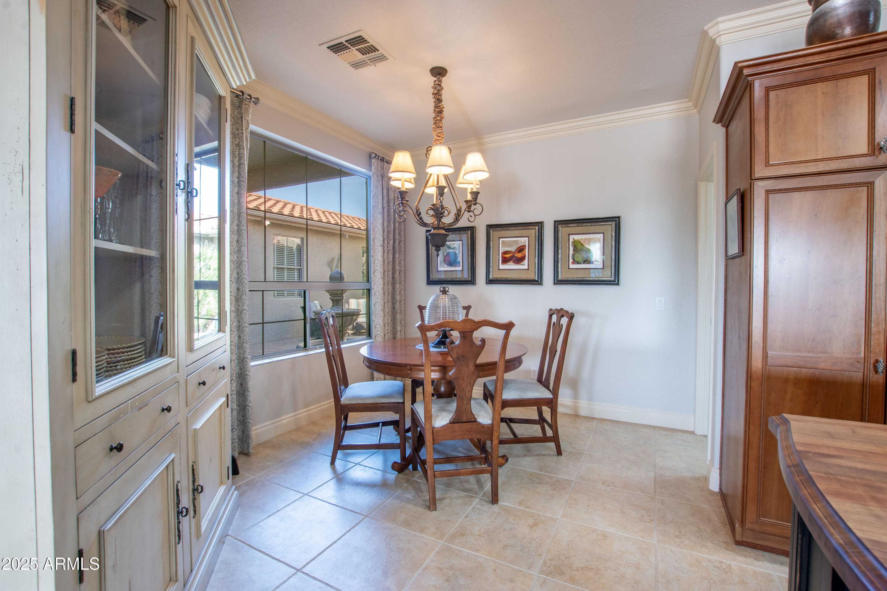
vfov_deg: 77.3
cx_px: 444
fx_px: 370
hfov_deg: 100.4
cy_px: 296
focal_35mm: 15
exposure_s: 1/1.25
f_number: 11
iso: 100
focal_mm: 10
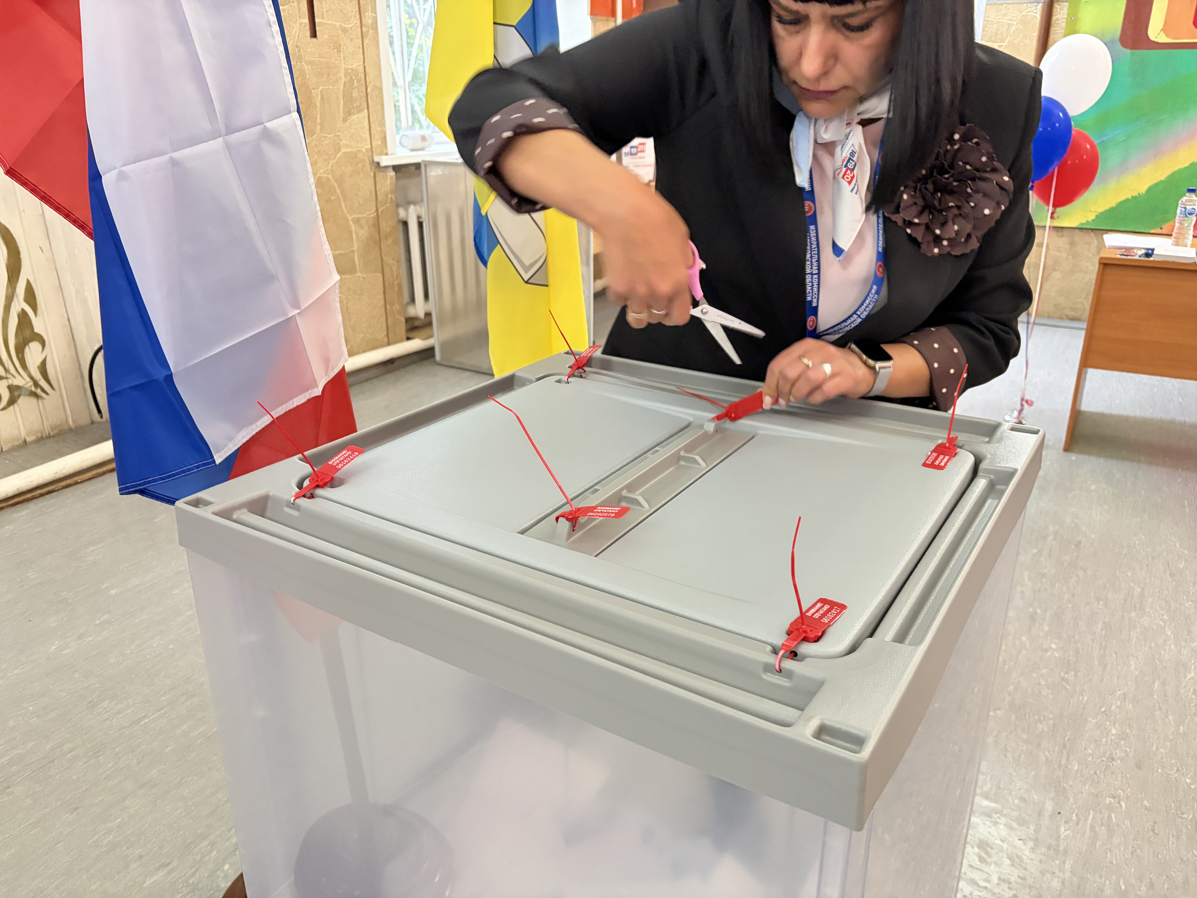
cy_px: 449
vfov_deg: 53.1
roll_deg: +0.0
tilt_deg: -20.8
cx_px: 598
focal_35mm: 26
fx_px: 899
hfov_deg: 67.3
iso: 400
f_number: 1.6
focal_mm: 5.96
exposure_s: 1/33
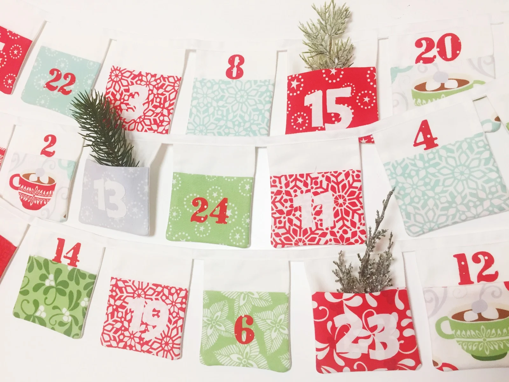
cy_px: 191
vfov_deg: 48.2
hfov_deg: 61.7
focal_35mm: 29
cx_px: 254
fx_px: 426
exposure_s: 1/40
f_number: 2.2
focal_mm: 4.15
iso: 32
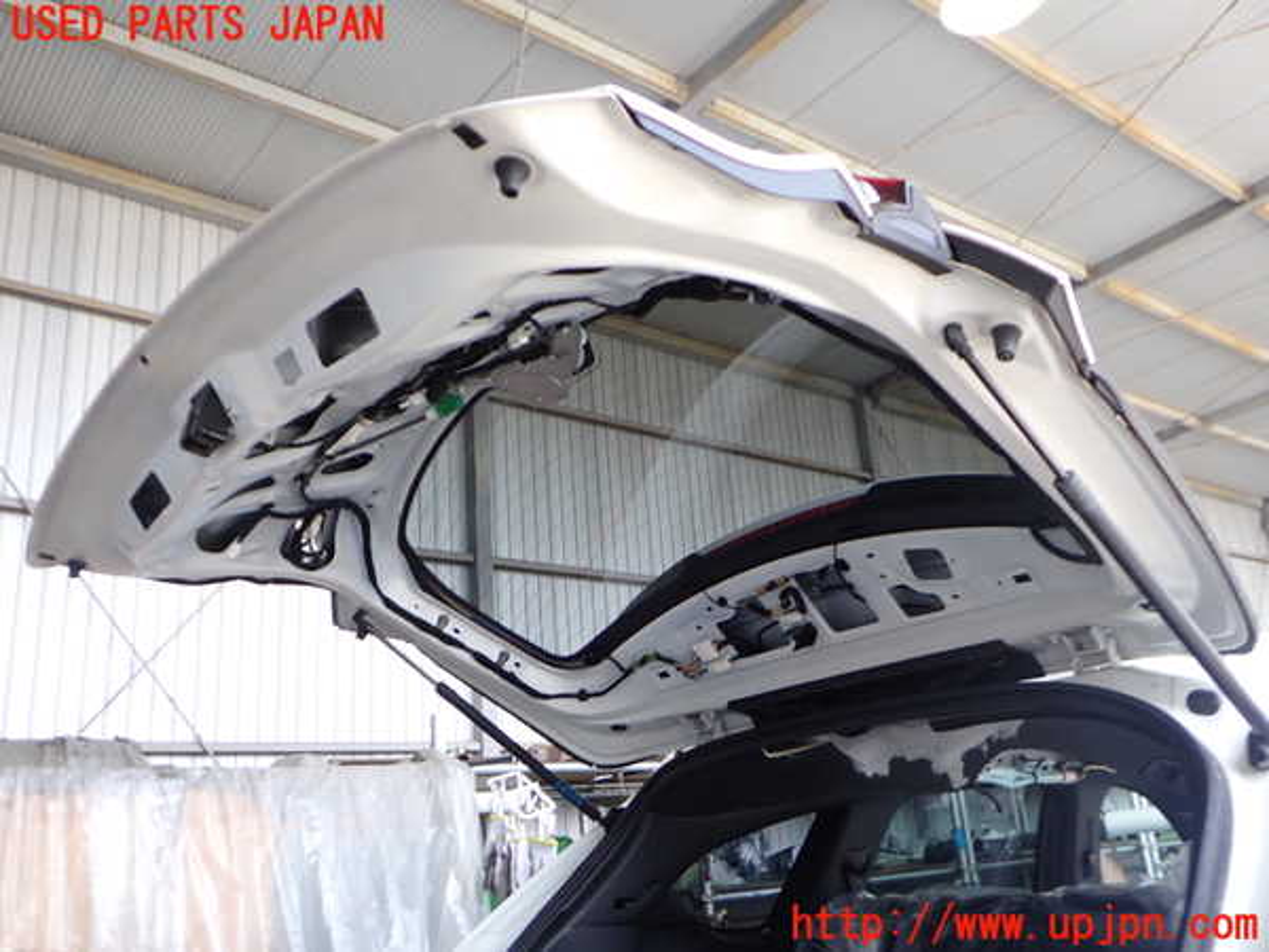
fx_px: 1100
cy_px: 476
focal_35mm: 30
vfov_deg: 46.8
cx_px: 634
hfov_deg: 60.0
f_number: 2.3
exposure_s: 1/125
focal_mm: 5.4
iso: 125
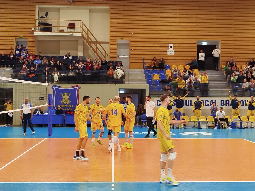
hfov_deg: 36.2
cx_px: 128
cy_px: 96
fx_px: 390
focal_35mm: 53
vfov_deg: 27.5
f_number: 1.7
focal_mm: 5.31
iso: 100
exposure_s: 1/50
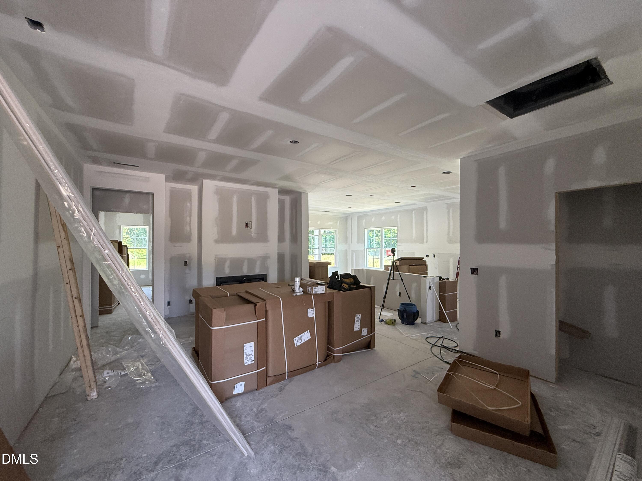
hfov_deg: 102.1
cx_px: 321
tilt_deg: +2.1
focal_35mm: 14
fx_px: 260
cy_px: 240
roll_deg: -0.2
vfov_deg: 85.7
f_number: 2.2
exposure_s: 1/99
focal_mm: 2.22
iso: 125
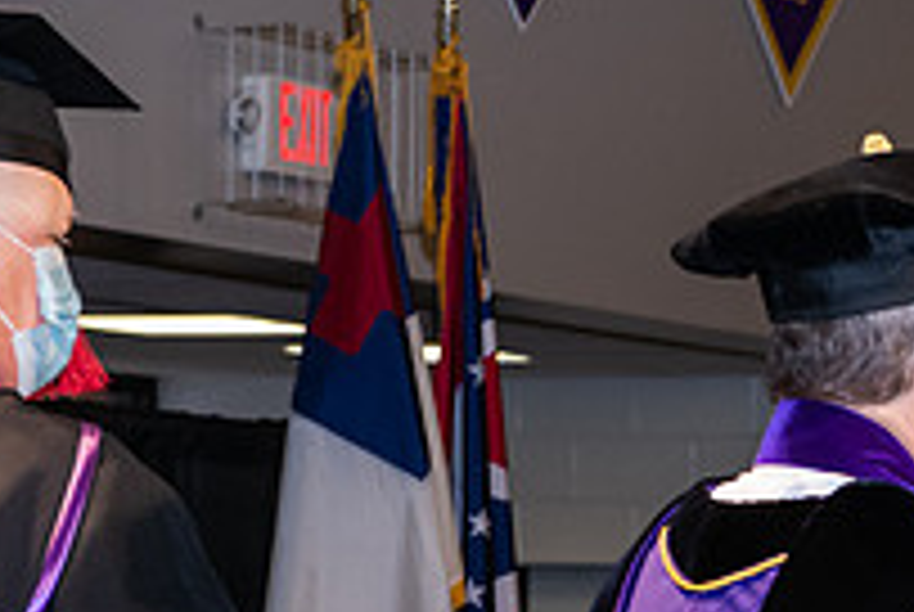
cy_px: 713
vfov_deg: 7.7
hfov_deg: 11.2
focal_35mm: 177
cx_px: 1270
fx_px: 4500
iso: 1600
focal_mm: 62
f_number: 6.3
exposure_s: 1/200
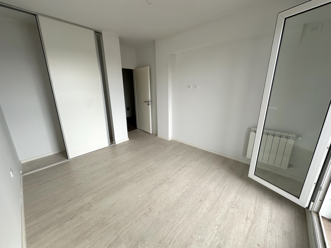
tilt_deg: -14.5
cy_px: 124
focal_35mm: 14
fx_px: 134
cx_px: 166
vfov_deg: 85.7
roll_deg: +1.0
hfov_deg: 102.1
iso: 40
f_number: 2.2
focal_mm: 2.22
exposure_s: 1/201
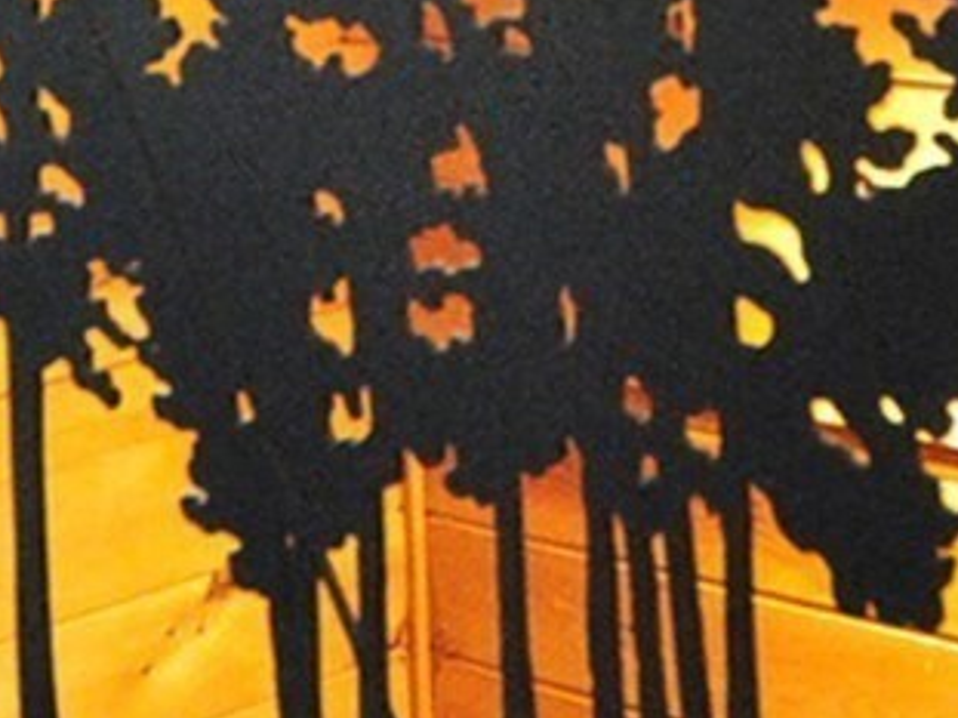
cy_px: -280
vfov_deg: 14.7
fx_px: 2628
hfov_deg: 20.6
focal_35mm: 95
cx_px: 604
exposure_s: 1/50
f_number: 3.5
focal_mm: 10
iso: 2500
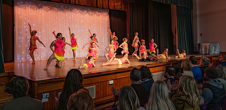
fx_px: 207
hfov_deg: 57.0
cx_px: 97
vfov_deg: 29.4
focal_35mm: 36
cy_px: 37
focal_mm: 28
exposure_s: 1/250
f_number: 4
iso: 2000
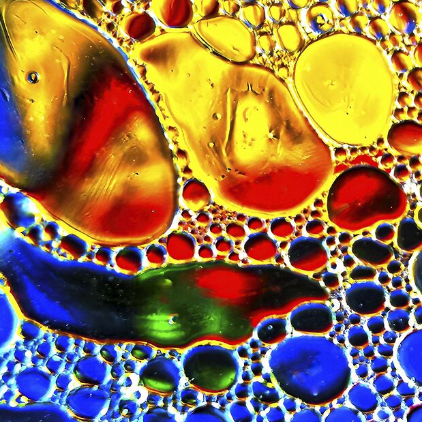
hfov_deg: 13.8
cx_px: 523
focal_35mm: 122
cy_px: 100
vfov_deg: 14.2
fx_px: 1683
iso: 125
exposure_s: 1/200
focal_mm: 37
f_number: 5
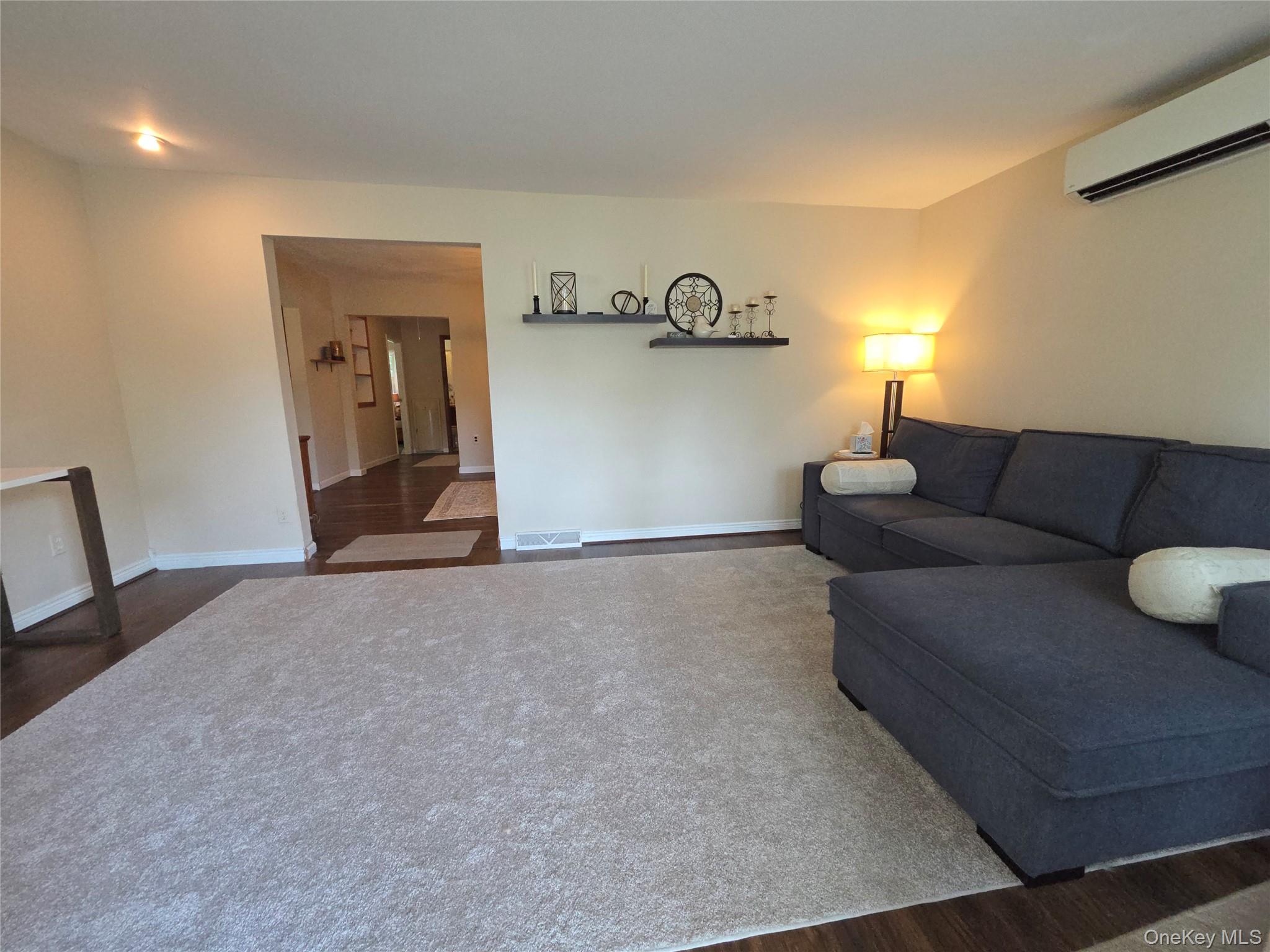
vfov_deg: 89.9
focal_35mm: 13
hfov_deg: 106.2
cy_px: 476
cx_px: 635
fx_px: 477
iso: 250
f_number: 2.2
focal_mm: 2.2
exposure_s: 1/60
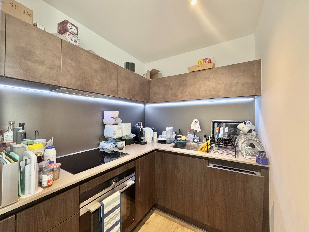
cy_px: 116
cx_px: 154
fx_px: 125
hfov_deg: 102.1
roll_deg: -0.6
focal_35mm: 14
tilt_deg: +0.9
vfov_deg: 85.7
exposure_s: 1/50
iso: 500
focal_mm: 2.22
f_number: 2.2
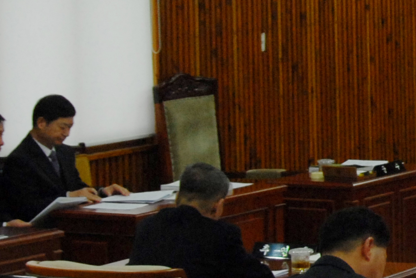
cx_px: 639
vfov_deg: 6.8
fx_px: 2348
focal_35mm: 203
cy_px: 54
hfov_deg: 9.8
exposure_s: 1/60
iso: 400
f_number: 5.6
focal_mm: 32
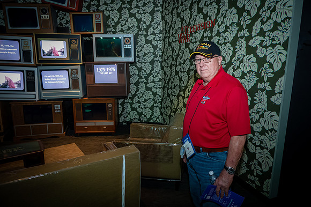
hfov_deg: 73.8
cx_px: 156
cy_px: 104
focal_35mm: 24
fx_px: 207
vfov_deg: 53.1
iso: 12800
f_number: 5.6
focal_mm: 24
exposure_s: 1/50
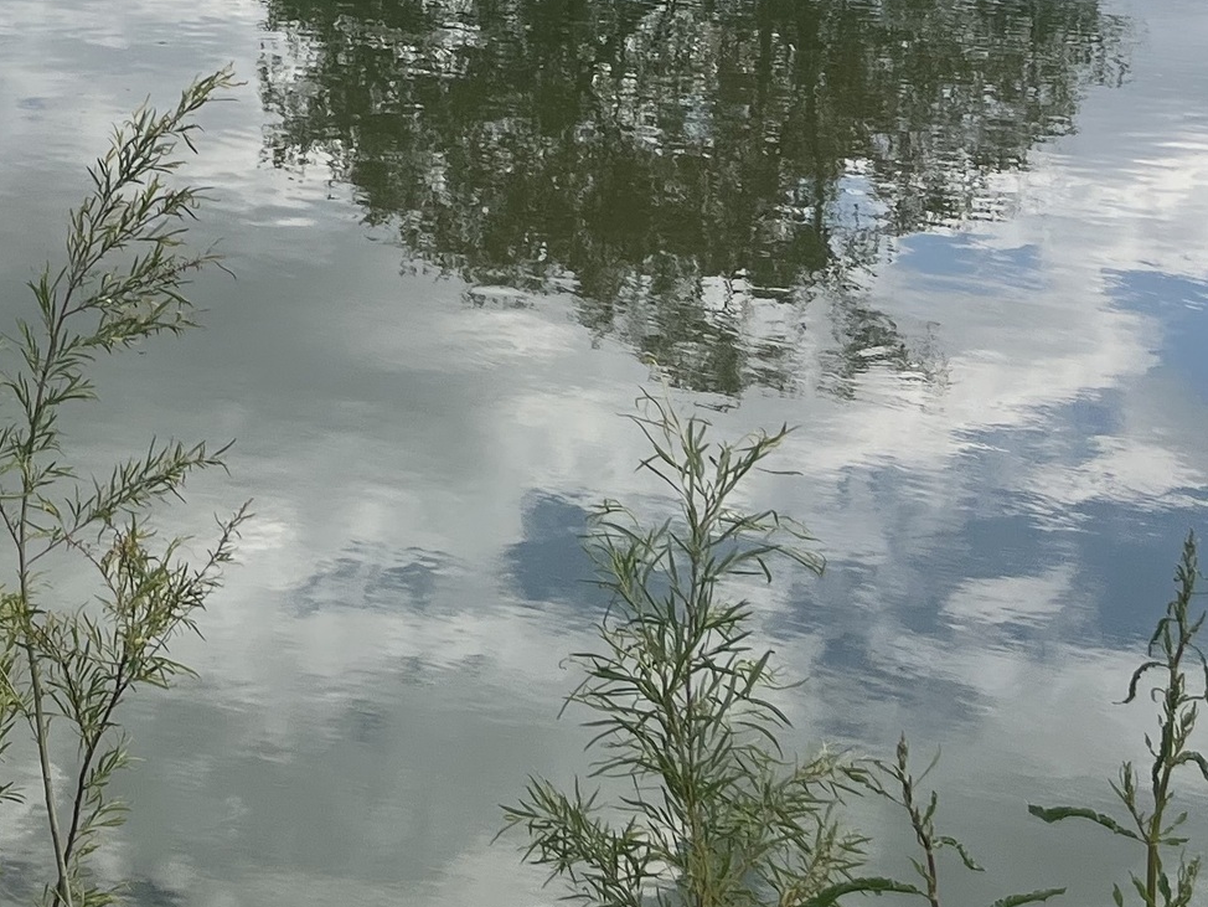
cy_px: -306
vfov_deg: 16.9
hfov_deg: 22.5
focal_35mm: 82
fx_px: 2862
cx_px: -107
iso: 50
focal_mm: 5.1
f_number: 1.6
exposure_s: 1/3413
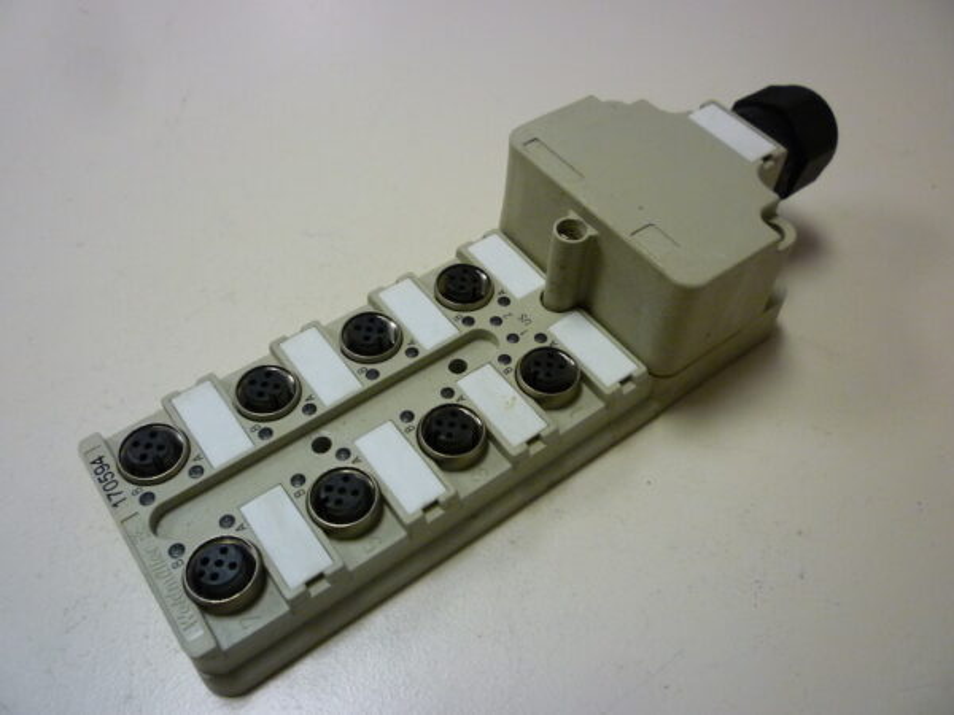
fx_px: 799
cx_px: 477
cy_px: 358
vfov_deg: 48.2
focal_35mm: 29
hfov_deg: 61.7
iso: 320
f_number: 3.3
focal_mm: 5.2
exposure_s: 1/30
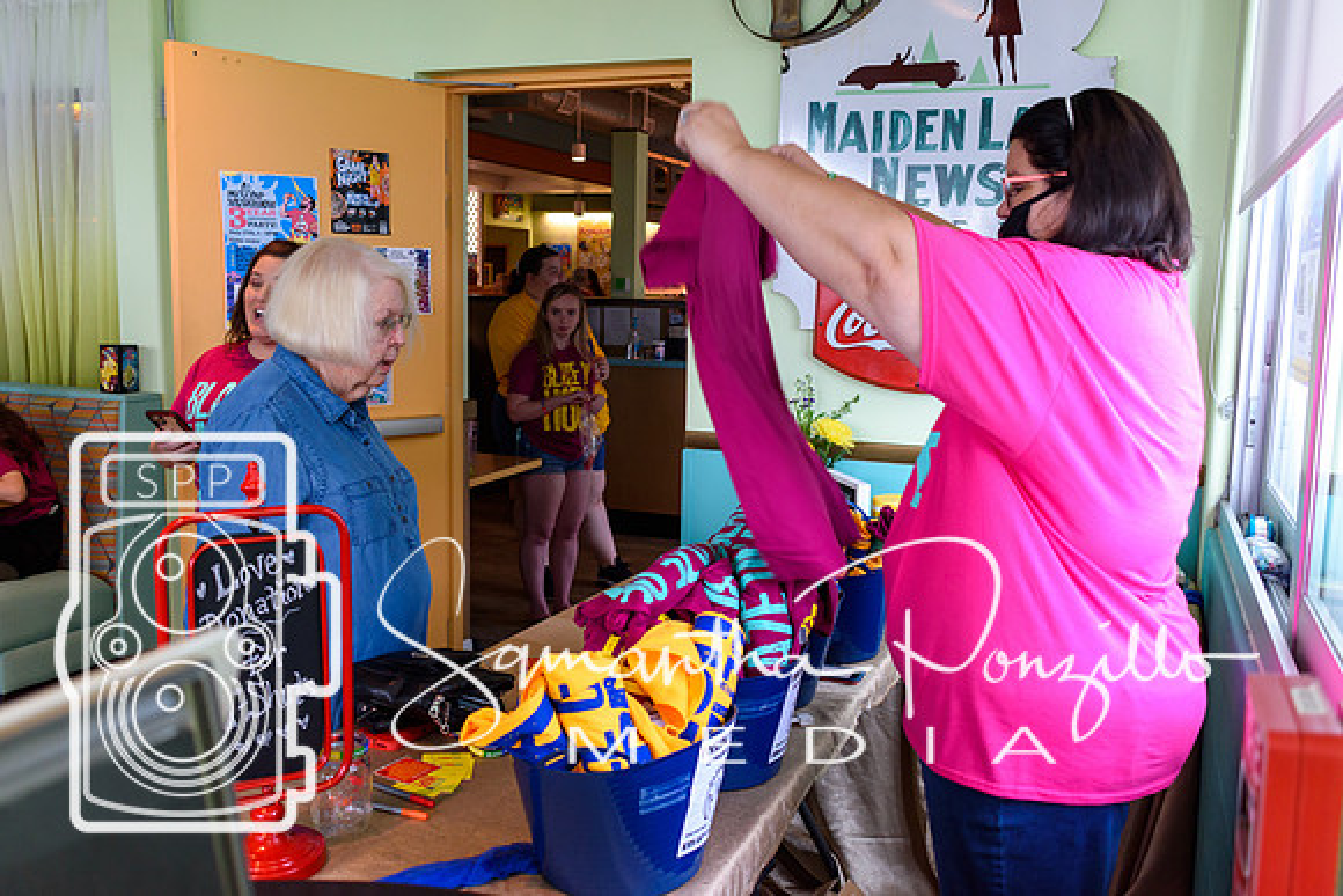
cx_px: 672
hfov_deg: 59.5
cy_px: 448
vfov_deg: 41.7
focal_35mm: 32
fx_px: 1175
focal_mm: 21
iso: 450
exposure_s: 1/60
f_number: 4
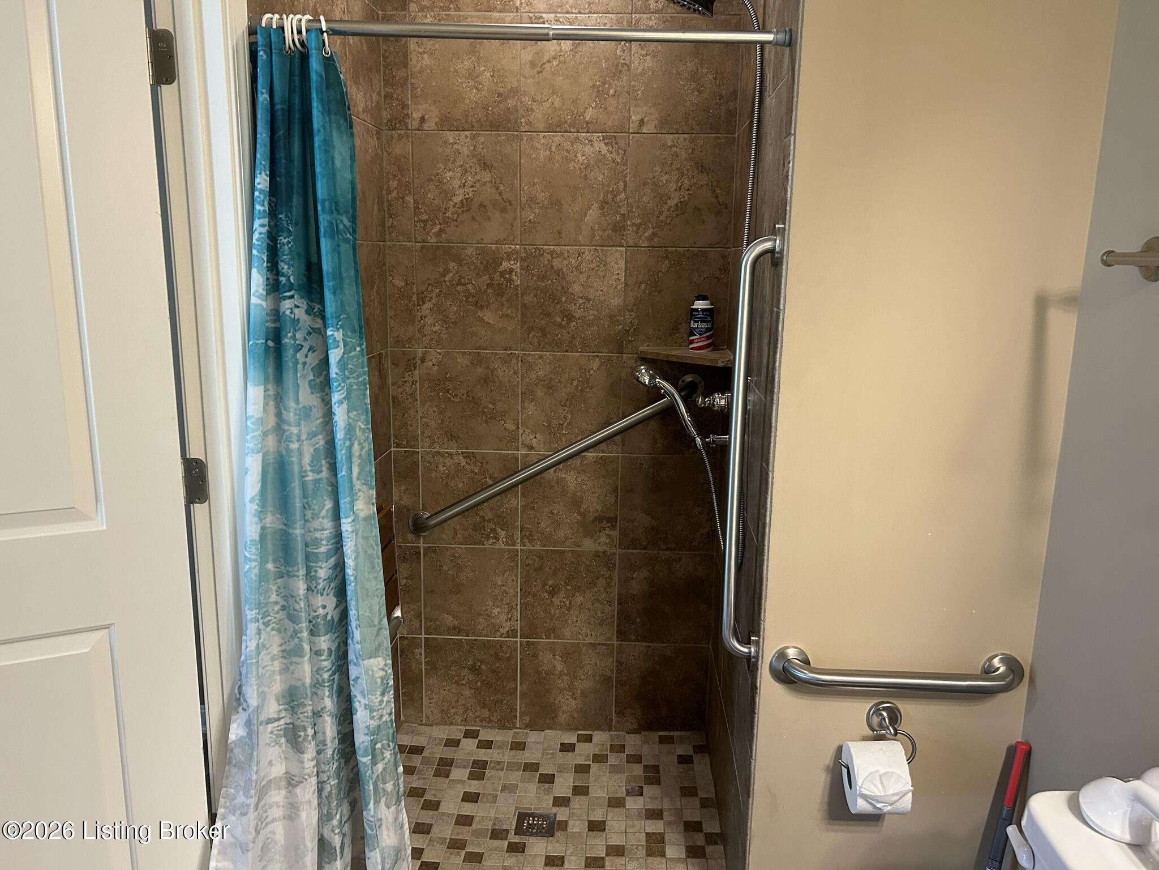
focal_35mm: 26
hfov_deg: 67.3
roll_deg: -0.2
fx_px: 871
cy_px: 435
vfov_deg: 53.1
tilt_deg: -11.5
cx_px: 580
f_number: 1.5
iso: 250
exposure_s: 1/60
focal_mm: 5.7
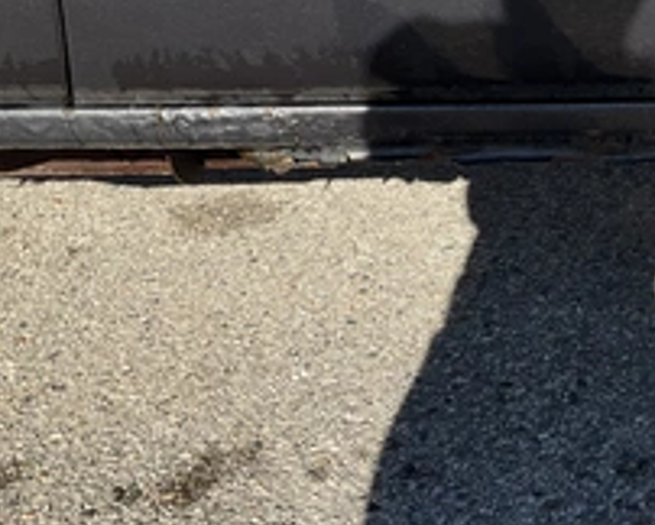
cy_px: 136
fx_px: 1087
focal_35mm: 56
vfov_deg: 26.8
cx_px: 616
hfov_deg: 31.6
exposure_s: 1/1098
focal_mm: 3
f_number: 1.8
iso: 25
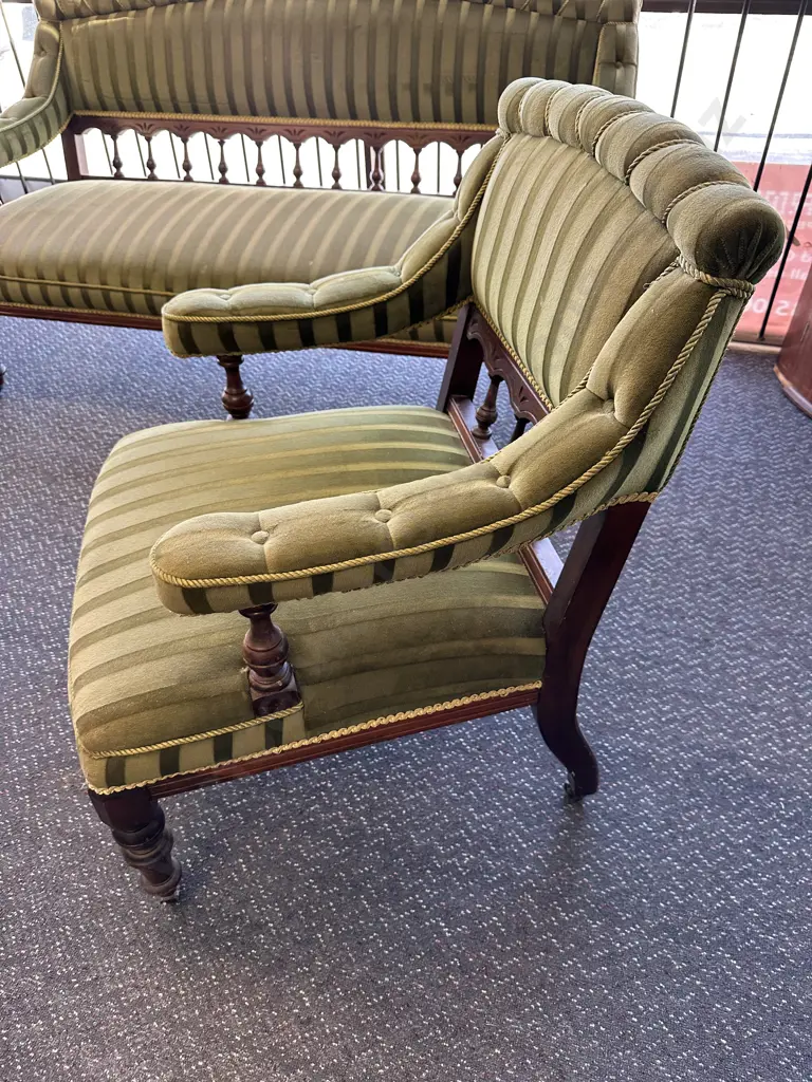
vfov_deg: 71.6
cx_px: 406
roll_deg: +1.8
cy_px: 541
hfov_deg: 56.8
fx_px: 751
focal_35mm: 24
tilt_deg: -40.4
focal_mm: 6.86
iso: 160
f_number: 1.78
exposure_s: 1/100
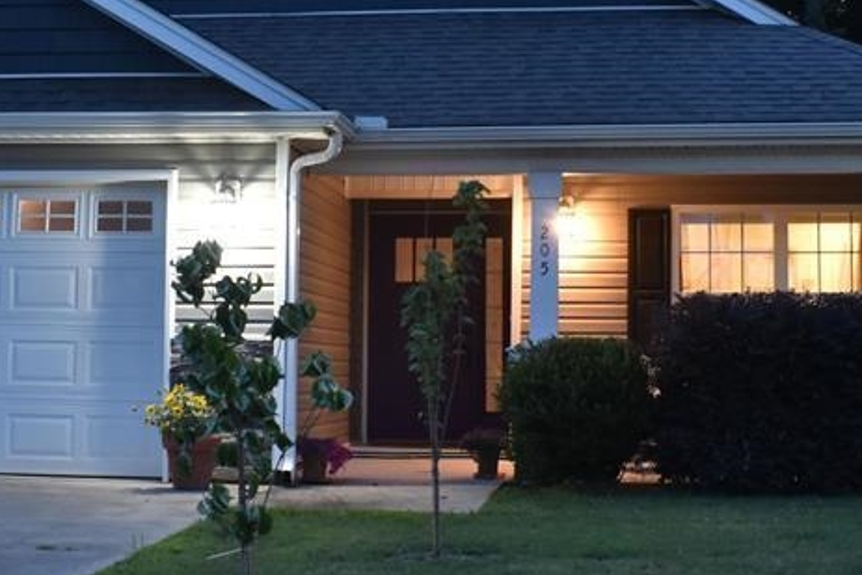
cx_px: 408
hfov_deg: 21.4
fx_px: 2284
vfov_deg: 14.3
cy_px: 194
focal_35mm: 95
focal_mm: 23
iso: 800
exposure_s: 1/5
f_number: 6.3
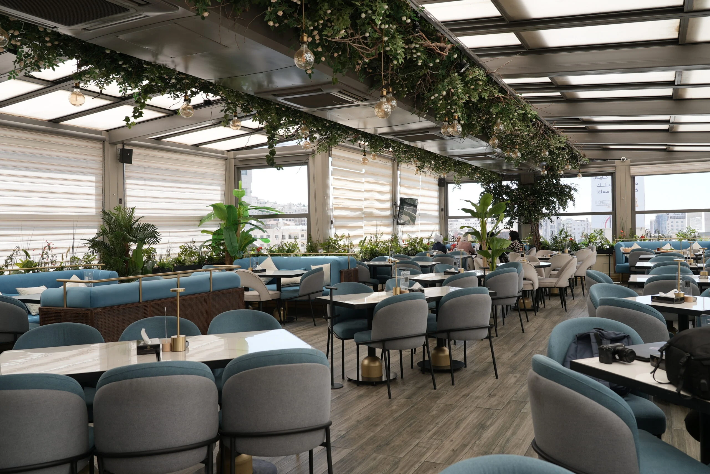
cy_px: 237
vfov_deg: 45.0
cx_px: 355
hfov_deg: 63.6
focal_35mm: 29
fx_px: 572
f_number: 6.3
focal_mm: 29
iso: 160
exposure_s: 1/160
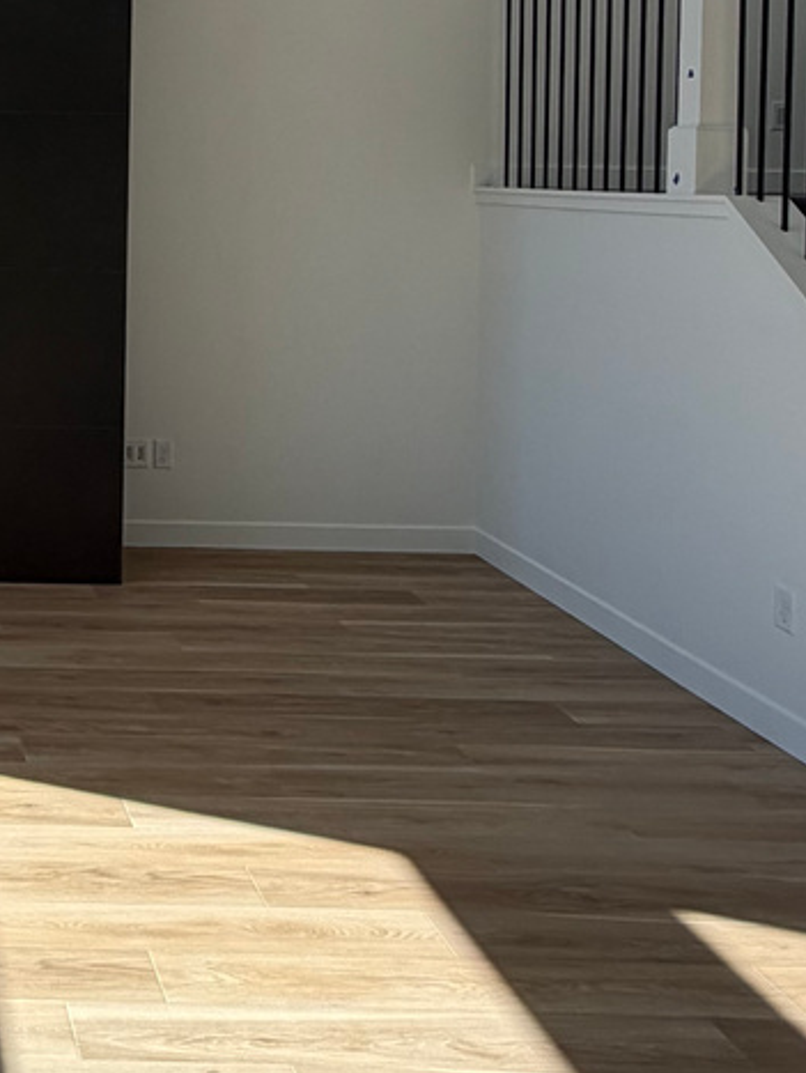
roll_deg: -1.0
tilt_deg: -0.4
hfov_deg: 27.6
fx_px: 1426
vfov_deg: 39.2
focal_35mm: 46
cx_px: -168
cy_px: 182
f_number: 2.2
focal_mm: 2.22
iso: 40
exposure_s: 1/549
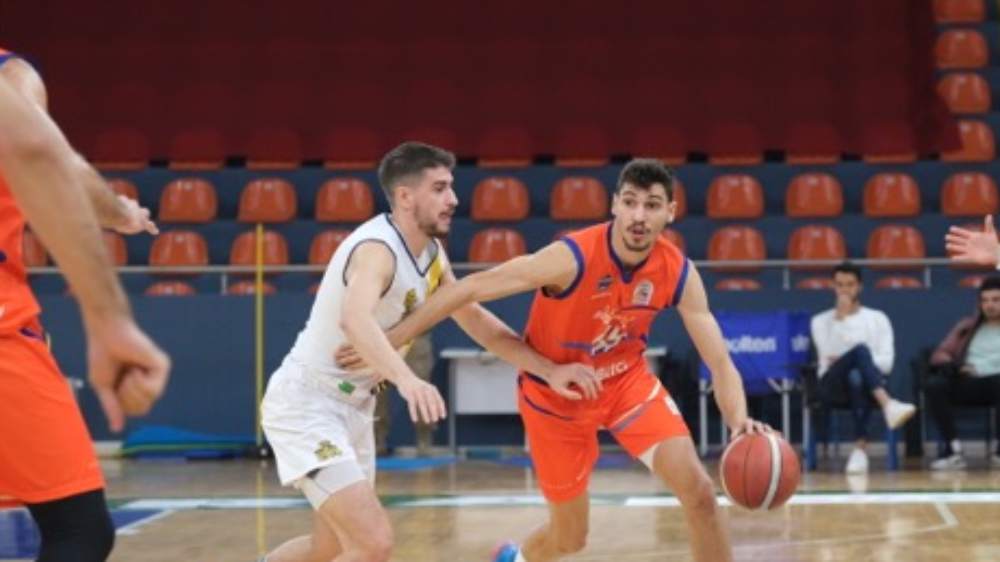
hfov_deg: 10.1
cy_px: 281
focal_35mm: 214
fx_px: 5673
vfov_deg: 5.7
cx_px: 649
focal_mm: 98.2
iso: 1250
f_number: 3.6
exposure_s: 1/500
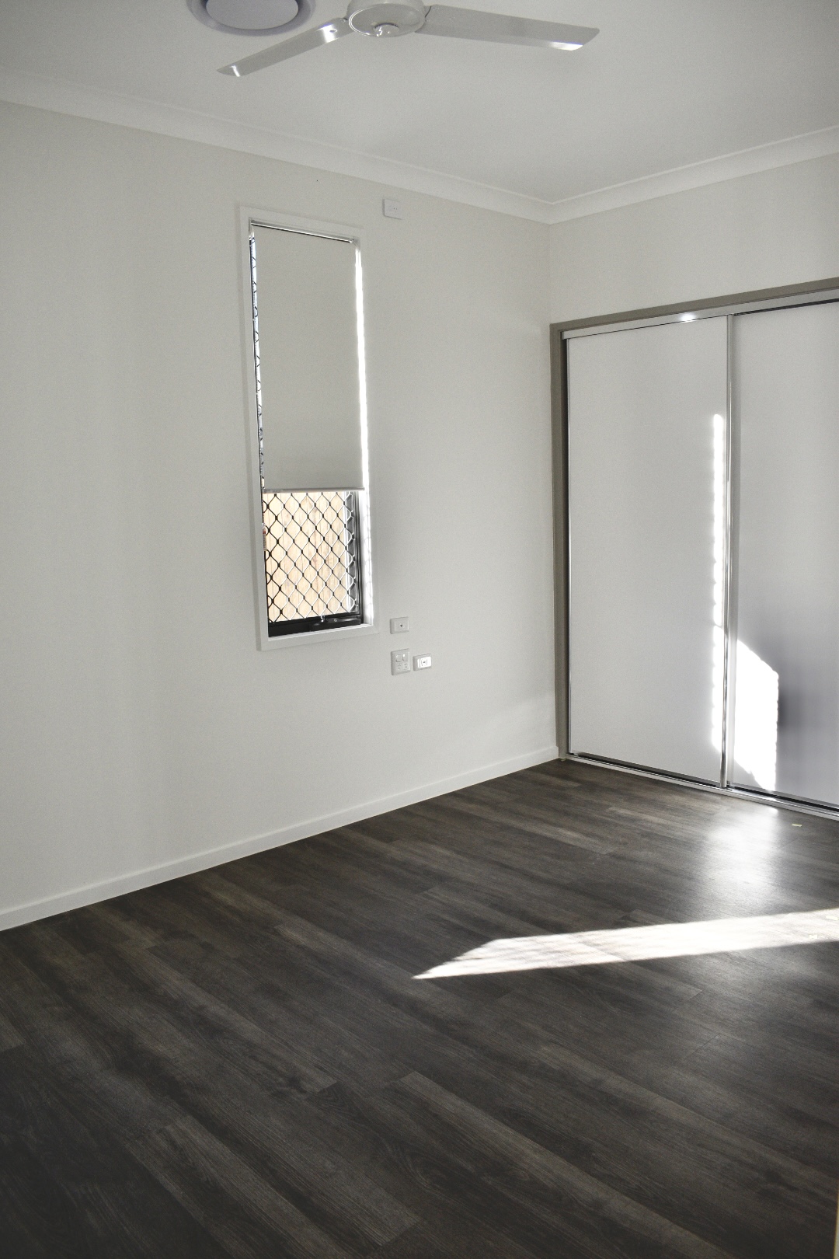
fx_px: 944
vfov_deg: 67.4
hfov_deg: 47.9
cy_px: 630
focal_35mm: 27
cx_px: 420
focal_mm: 18
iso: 400
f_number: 6.3
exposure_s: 1/160
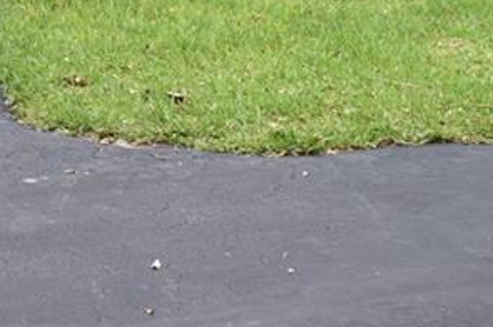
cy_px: -209
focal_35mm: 125
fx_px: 1710
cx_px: -246
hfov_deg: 15.2
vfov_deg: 10.5
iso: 100
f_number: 5.6
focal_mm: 24
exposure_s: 1/125
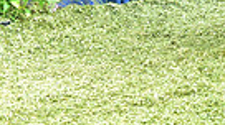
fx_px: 1120
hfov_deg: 10.5
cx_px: 455
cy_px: -188
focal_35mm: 188
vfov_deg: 6.1
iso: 3200
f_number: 5
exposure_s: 1/160
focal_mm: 42
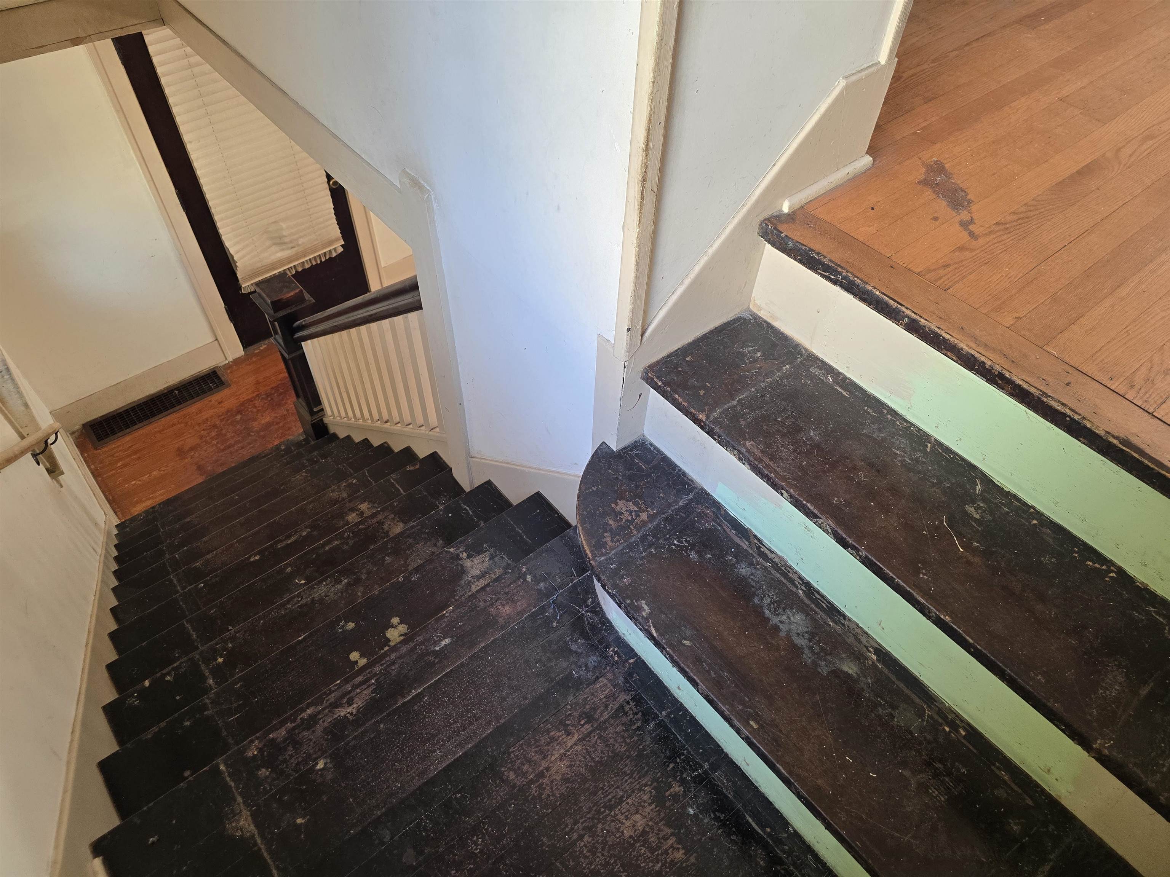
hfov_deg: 73.9
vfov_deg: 58.9
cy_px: 438
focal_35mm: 23
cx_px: 585
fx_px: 777
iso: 160
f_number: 1.7
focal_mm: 6.3
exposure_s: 1/120
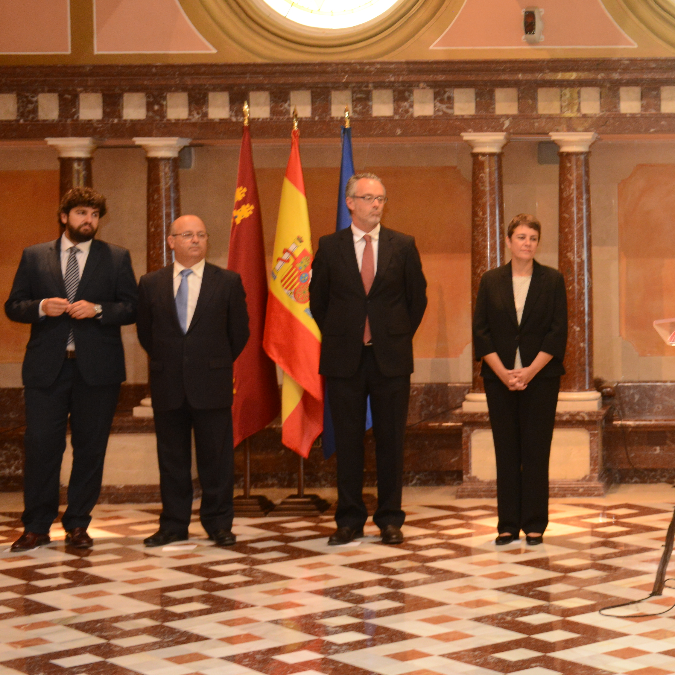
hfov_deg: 20.8
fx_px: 1743
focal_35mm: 79
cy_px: 241
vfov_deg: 21.9
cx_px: 746
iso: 1600
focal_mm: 38
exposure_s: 1/50
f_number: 3.2
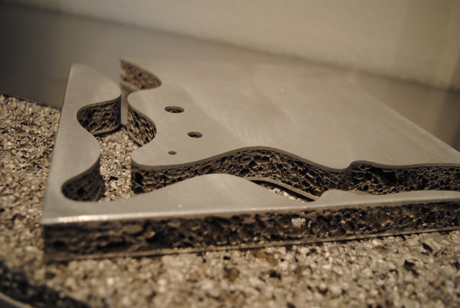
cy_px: 154
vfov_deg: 37.0
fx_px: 461
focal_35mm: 36
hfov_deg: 53.1
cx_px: 230
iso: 400
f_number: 4
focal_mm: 24
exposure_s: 1/25
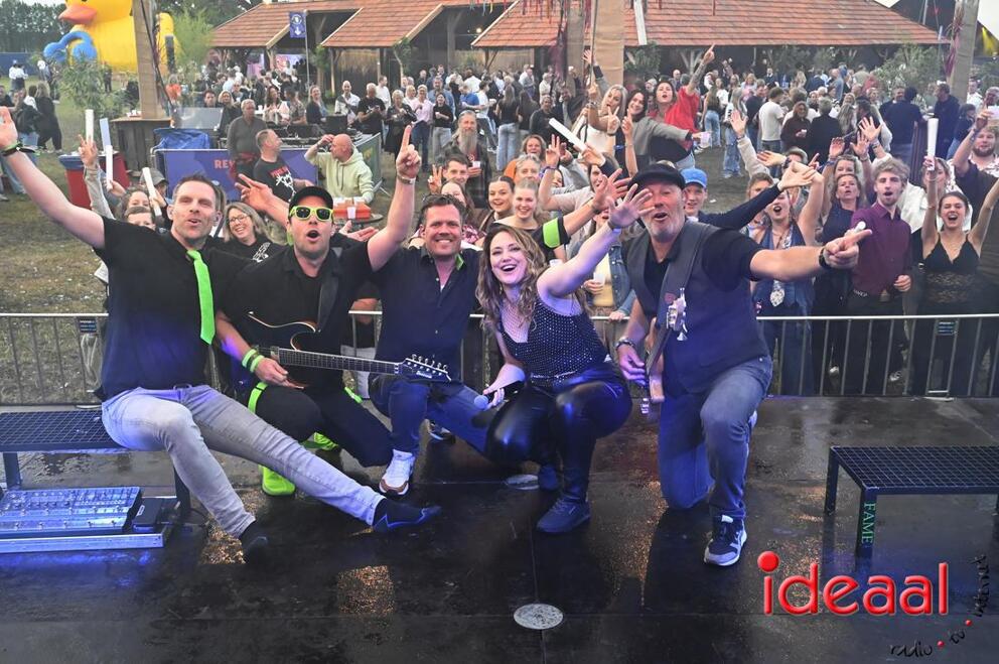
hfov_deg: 48.5
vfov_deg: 33.3
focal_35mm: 40
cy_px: 332
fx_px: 1109
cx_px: 500
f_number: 14
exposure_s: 1/200
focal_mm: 40
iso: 8000
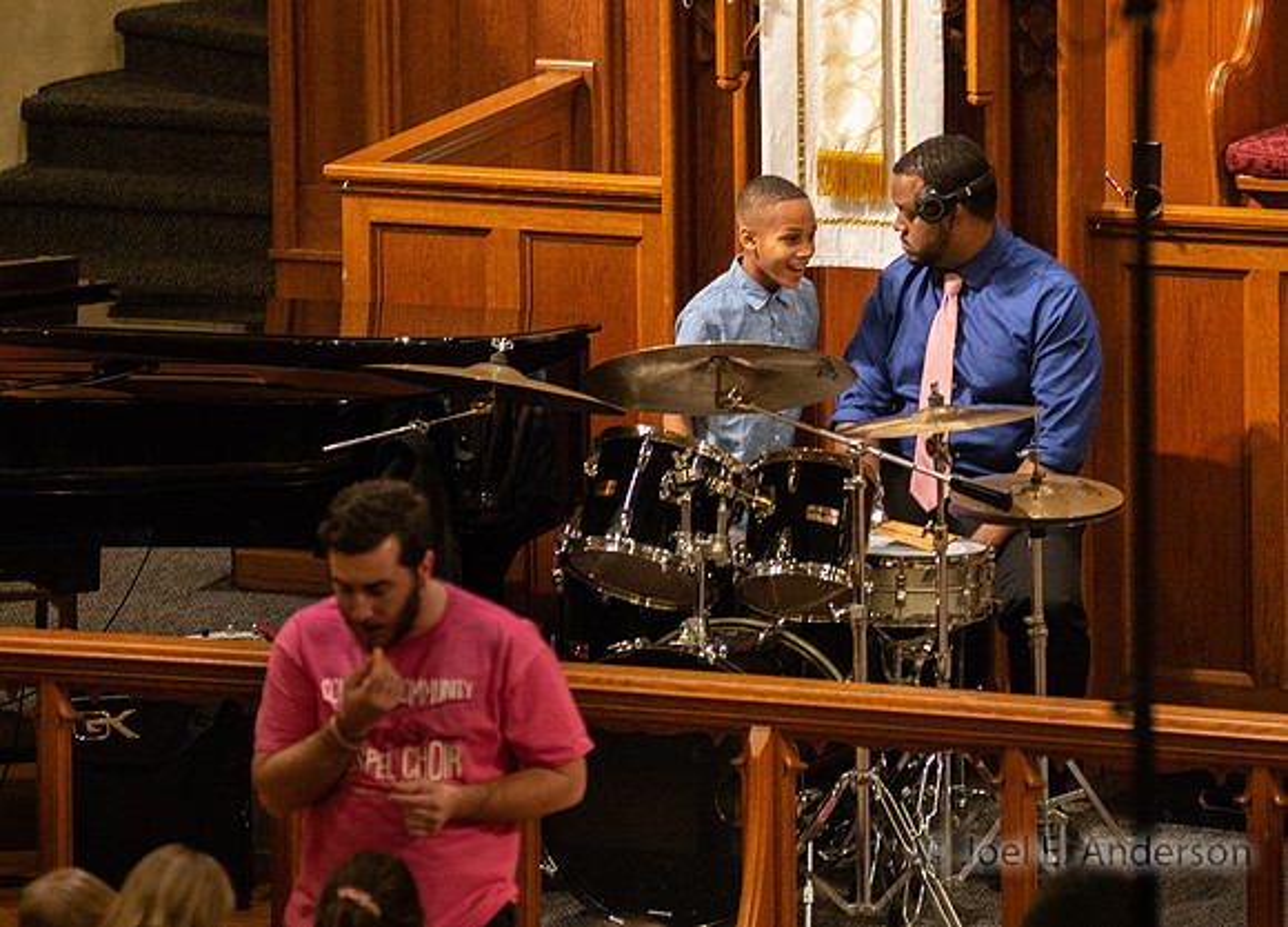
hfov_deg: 5.8
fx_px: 12681
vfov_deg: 4.2
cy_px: 302
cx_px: 760
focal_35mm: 346
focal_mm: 200
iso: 6400
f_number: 2.8
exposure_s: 1/200
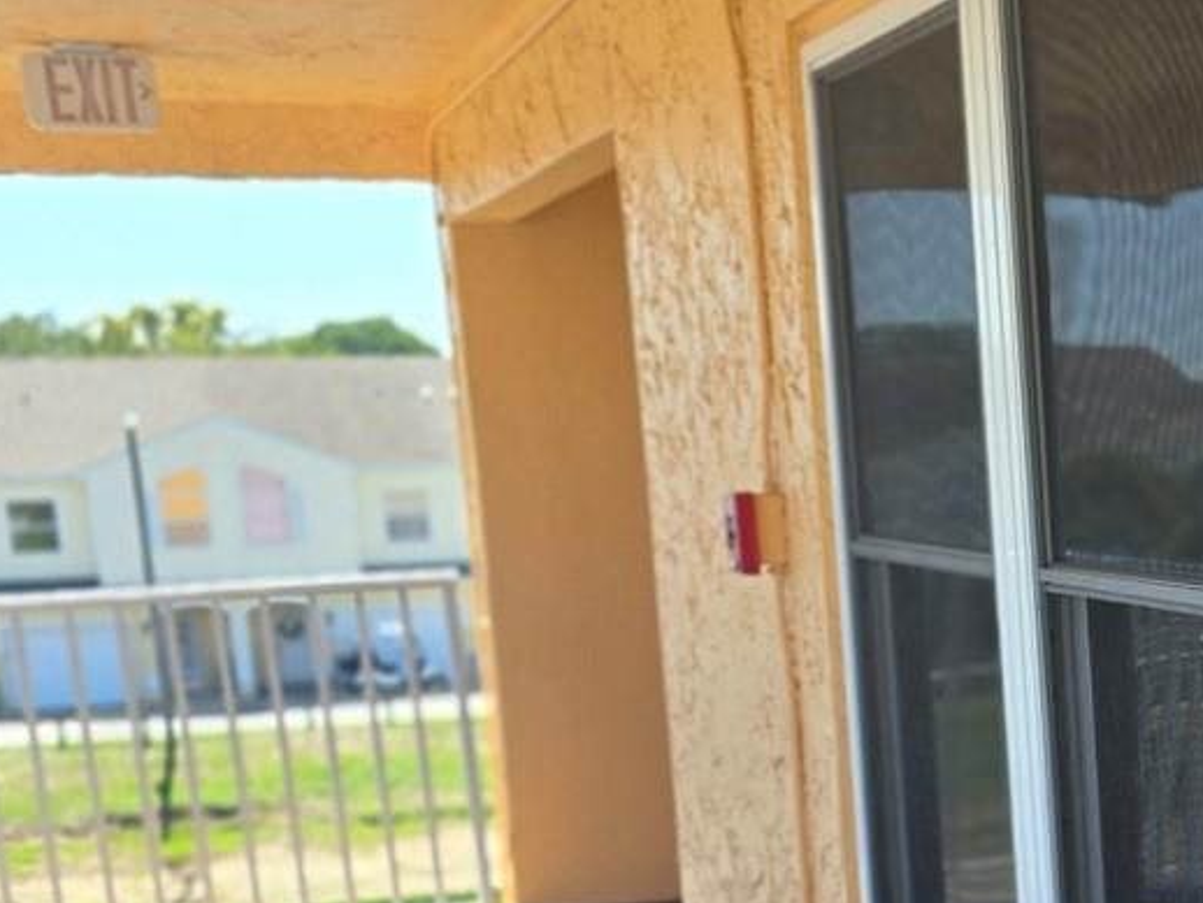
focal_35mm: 71
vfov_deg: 20.1
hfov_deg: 25.0
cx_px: 1398
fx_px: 2469
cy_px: 908
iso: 12
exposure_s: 1/223
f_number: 1.7
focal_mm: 6.3
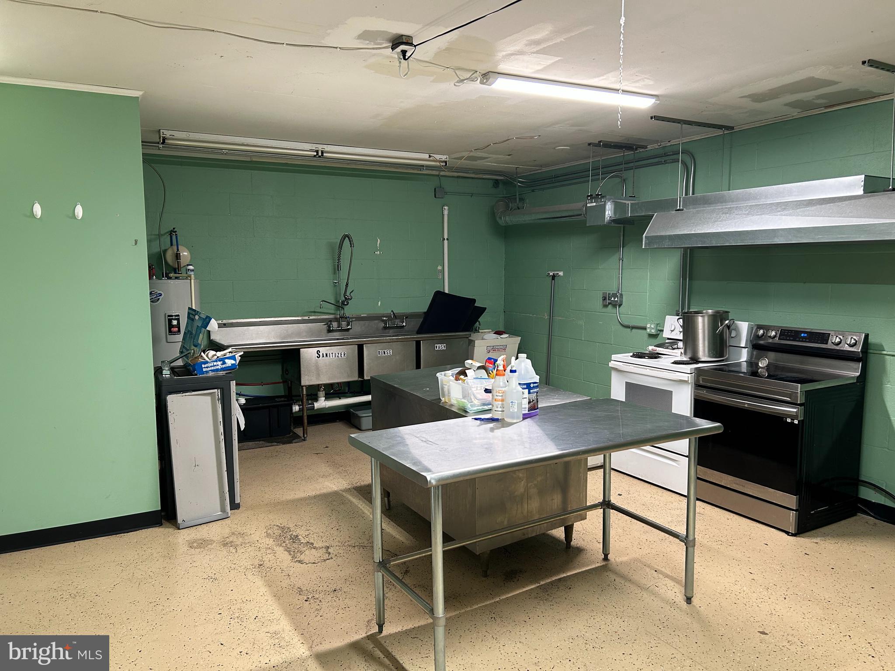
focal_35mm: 26
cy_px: 336
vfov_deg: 53.1
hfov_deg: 67.3
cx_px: 448
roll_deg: +0.7
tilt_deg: -7.5
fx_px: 672
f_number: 1.5
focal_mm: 5.7
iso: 125
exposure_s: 1/120
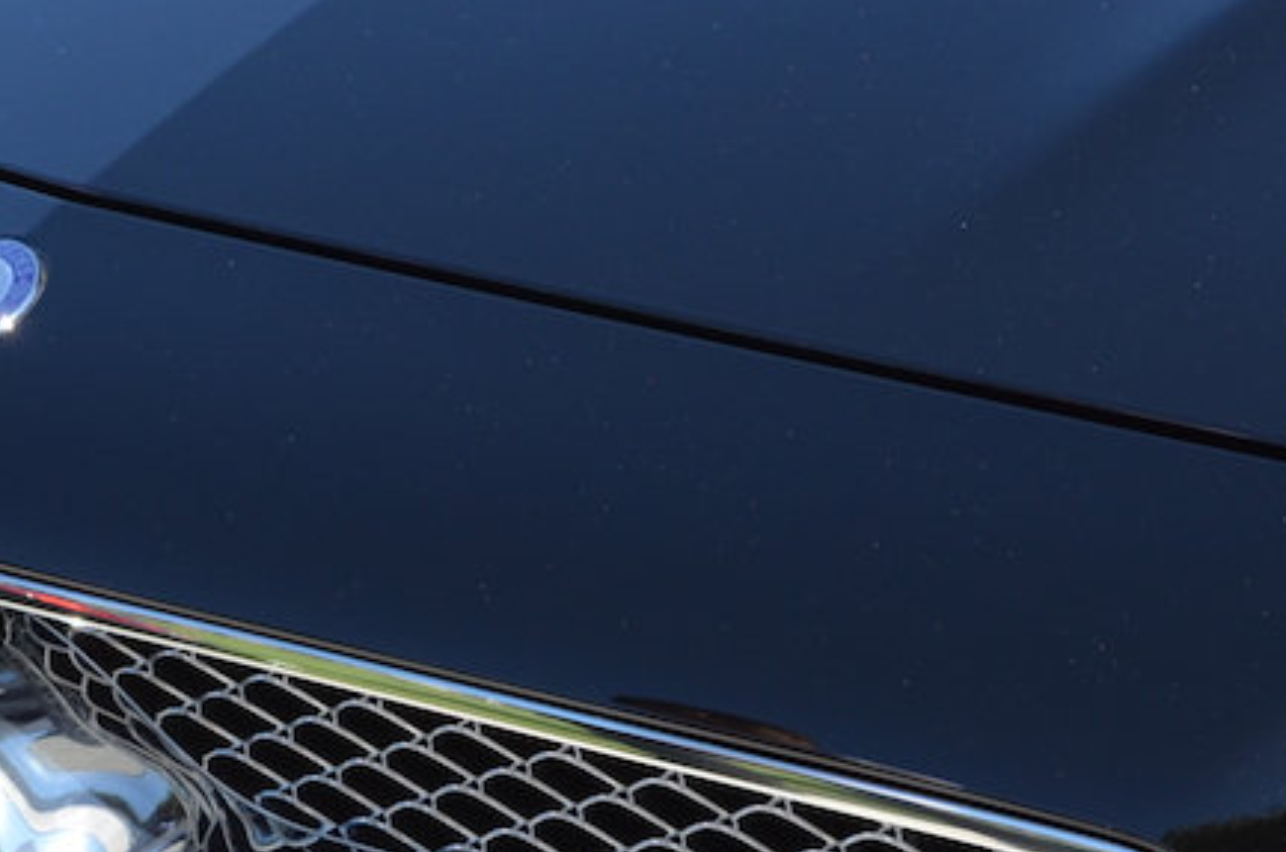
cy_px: 897
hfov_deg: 16.0
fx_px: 4581
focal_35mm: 128
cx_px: 737
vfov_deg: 10.5
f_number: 8
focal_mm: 29
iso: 180
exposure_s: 1/250
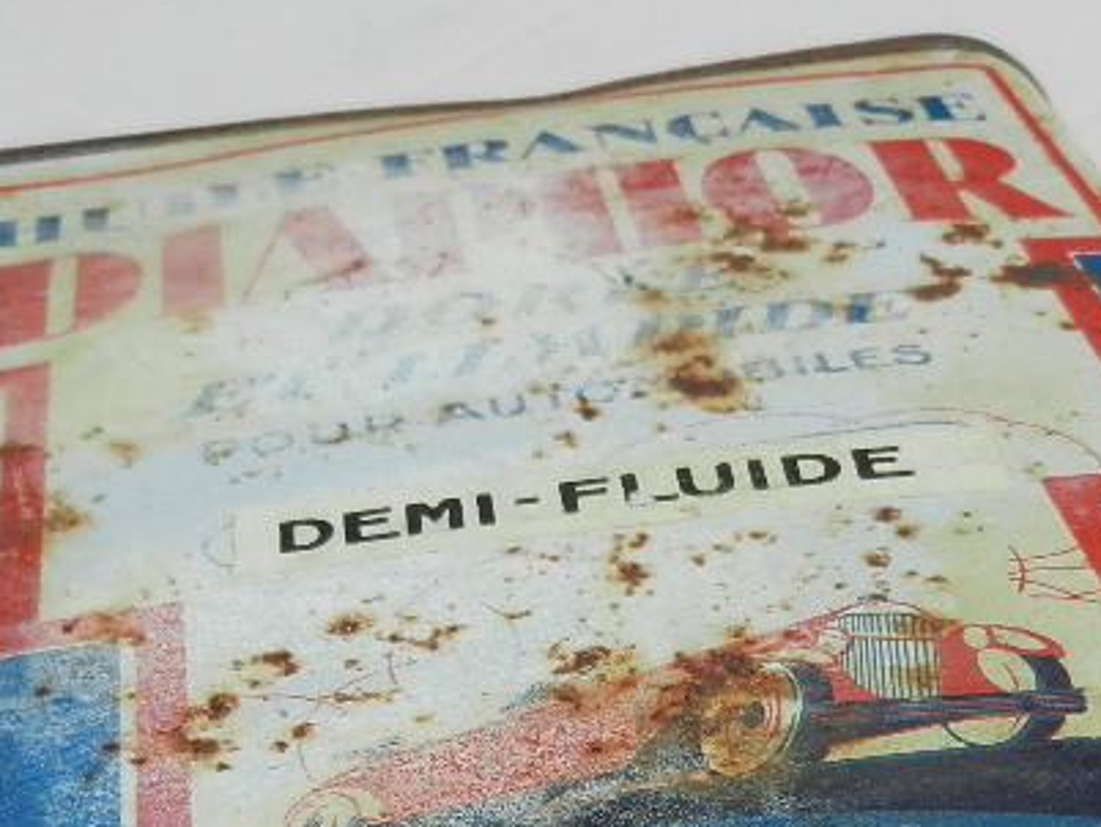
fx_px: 2673
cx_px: 723
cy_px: 991
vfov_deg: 16.8
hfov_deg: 23.2
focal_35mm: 84
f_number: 7.6
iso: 160
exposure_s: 1/800
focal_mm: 5.9
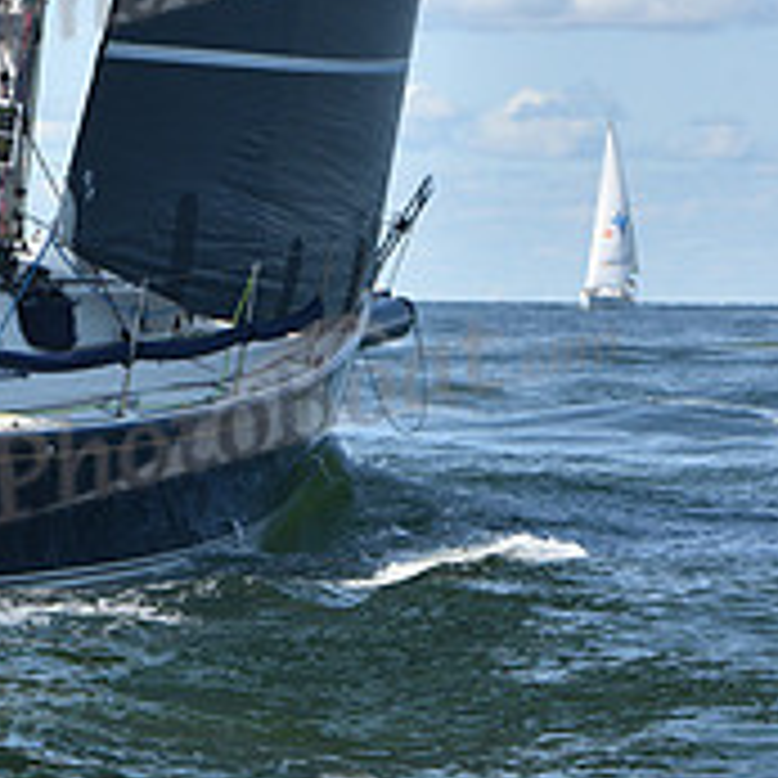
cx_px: -243
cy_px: 236
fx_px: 8417
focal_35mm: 331
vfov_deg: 5.3
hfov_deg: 5.3
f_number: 8
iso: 250
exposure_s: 1/1000
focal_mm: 116
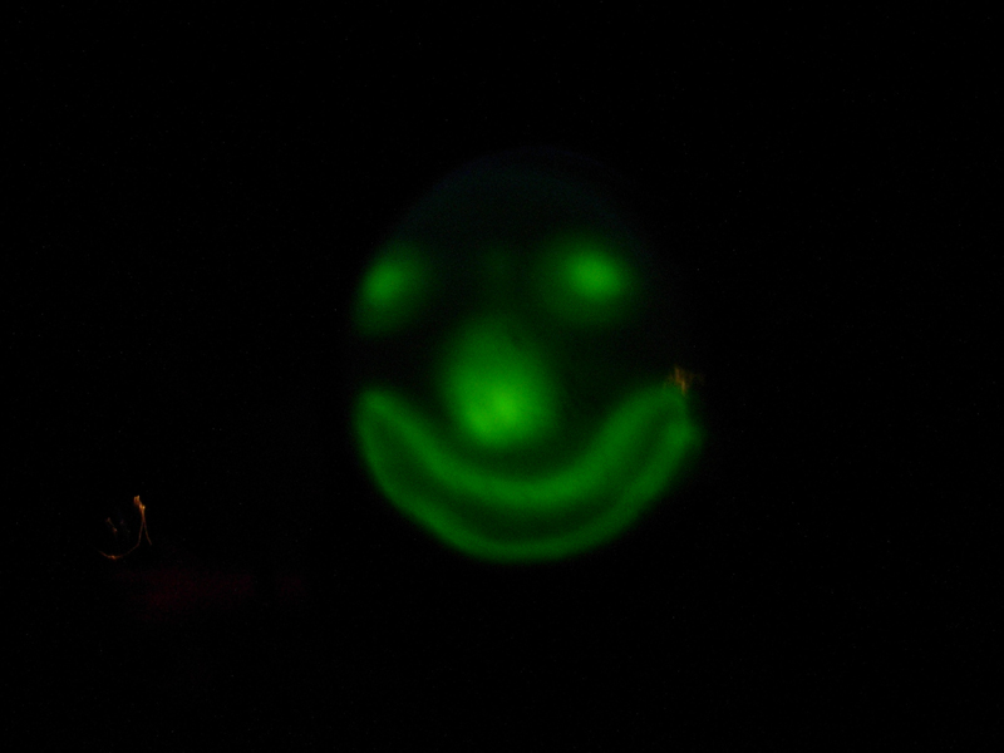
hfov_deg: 49.0
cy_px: 376
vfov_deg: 37.7
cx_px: 502
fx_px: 1102
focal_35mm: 38
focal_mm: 7.8
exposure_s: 1
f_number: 2.8
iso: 200
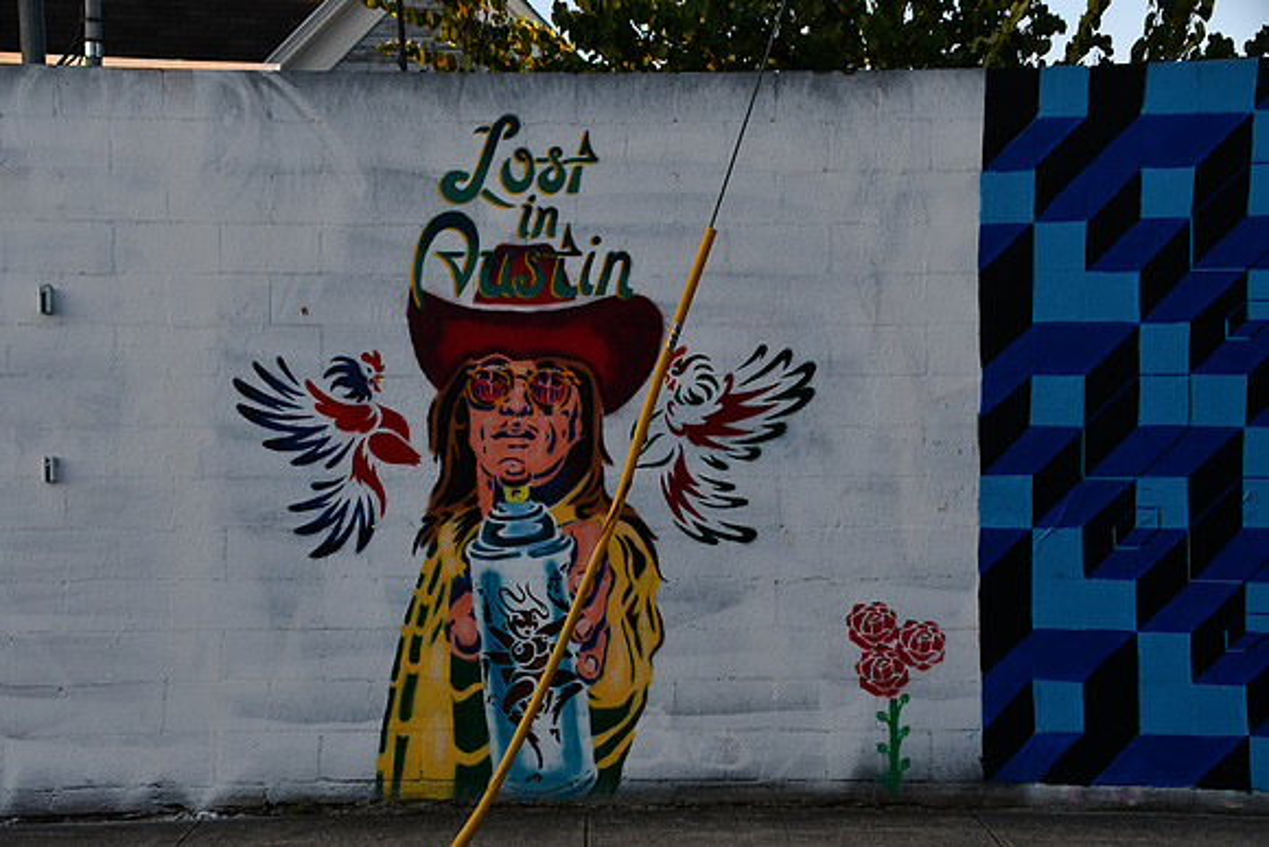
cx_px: 634
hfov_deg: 35.0
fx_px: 2010
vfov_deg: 23.8
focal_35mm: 57
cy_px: 424
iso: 200
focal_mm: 38
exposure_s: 1/250
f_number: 7.1
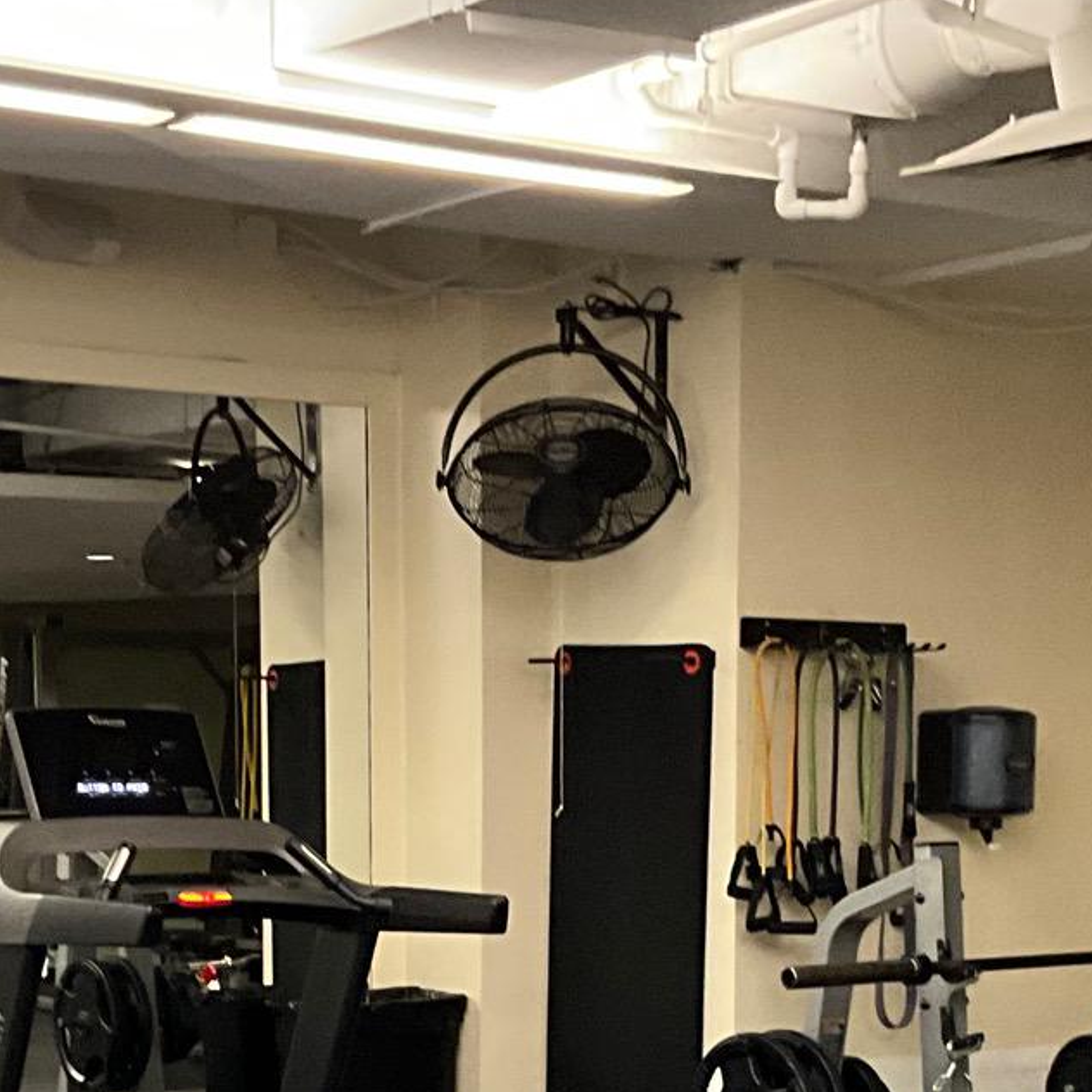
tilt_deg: -6.1
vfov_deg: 20.3
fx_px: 2962
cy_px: 1085
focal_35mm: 83
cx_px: 496
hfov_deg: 20.9
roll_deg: -0.2
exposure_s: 1/34
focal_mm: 3
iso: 320
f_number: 1.8
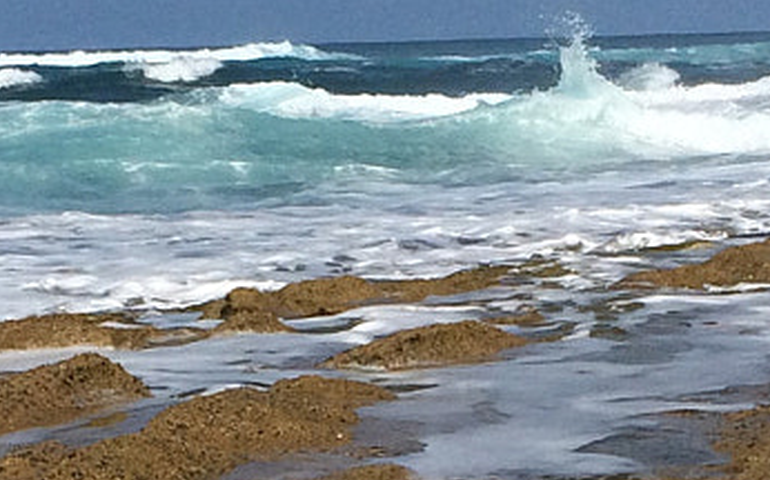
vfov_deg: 9.1
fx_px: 2979
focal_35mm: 142
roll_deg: +1.2
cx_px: 418
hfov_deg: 14.7
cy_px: 636
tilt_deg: -10.9
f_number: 2.2
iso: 40
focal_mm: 4.15
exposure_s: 1/6849
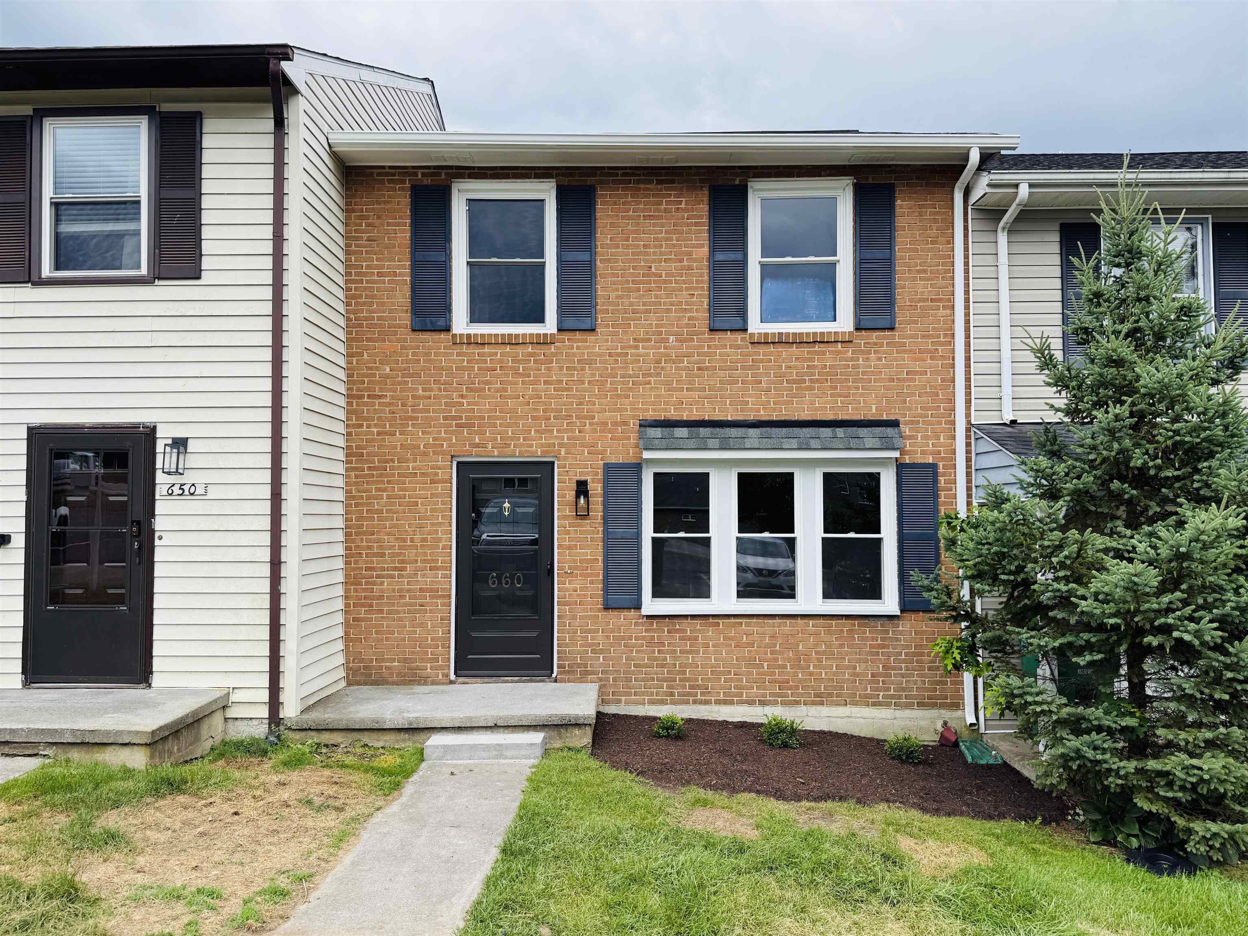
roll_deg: +1.0
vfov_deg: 56.8
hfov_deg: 71.6
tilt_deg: +2.9
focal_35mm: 24
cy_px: 468
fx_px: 865
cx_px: 624
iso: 80
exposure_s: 1/1855
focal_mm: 6.76
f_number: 1.78
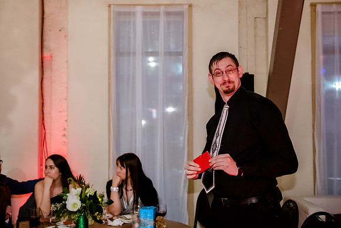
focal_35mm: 54
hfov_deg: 37.1
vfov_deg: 25.3
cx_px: 149
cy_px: 96
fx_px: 507
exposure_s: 1/160
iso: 5000
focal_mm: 45
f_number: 2.8
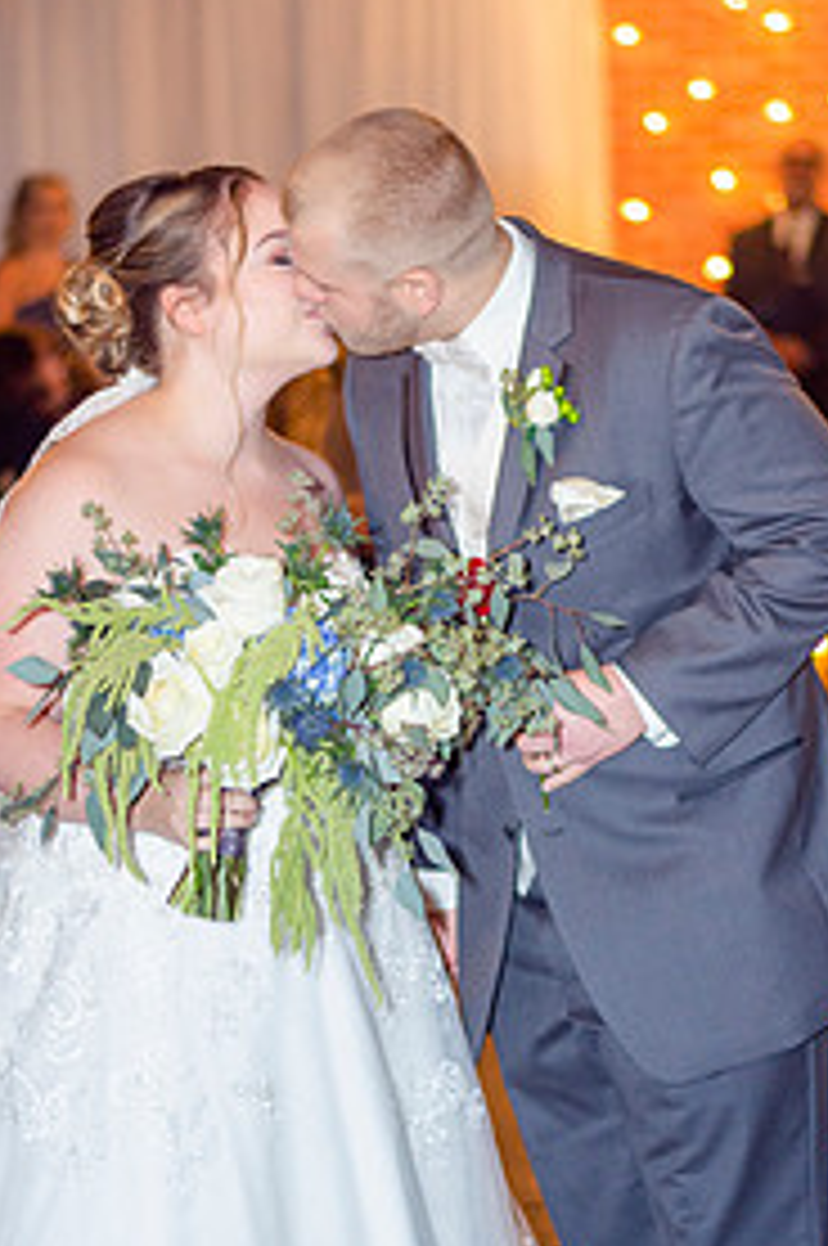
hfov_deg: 11.2
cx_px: 410
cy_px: 769
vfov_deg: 16.8
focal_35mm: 122
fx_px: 4219
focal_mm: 50
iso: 200
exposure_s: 1/200
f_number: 1.8
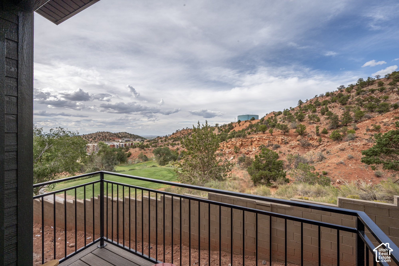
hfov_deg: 98.6
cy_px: 133
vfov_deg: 75.5
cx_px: 200
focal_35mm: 16
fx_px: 172
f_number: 14
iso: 320
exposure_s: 1/200
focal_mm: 15.5
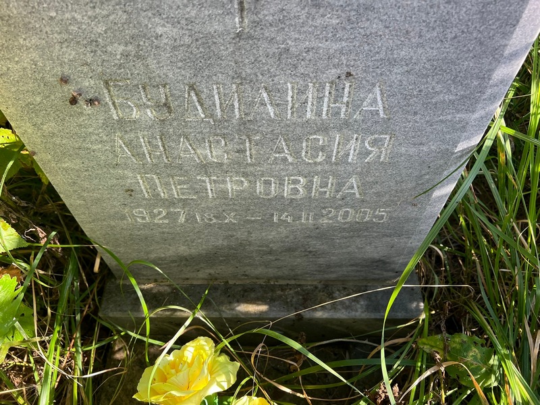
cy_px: 202
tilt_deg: -52.8
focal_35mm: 26
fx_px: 406
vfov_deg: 53.1
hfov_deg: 67.3
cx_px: 270
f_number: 1.5
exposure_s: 1/324
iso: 50
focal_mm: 5.7
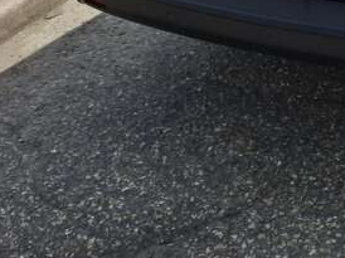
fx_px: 856
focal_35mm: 86
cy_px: -216
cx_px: 519
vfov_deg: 14.8
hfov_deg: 19.7
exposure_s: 1/2012
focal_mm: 5.54
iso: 50
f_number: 1.8
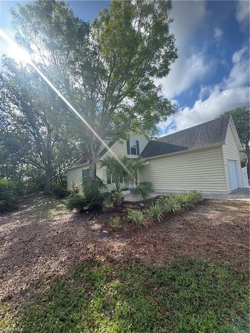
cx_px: 125
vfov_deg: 102.1
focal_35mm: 14
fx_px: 135
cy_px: 166
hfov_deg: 85.7
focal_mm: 2.22
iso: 40
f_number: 2.2
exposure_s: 1/713
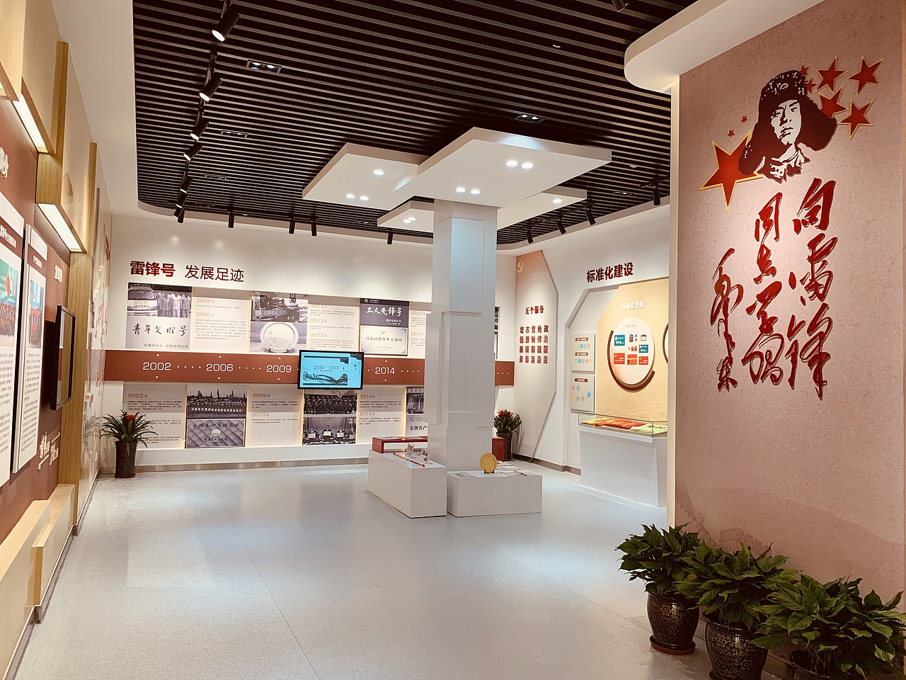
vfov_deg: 53.1
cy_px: 340
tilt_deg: +2.2
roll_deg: -2.2
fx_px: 680
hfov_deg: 67.3
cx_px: 453
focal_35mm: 26
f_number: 1.8
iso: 64
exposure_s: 1/100
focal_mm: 4.25
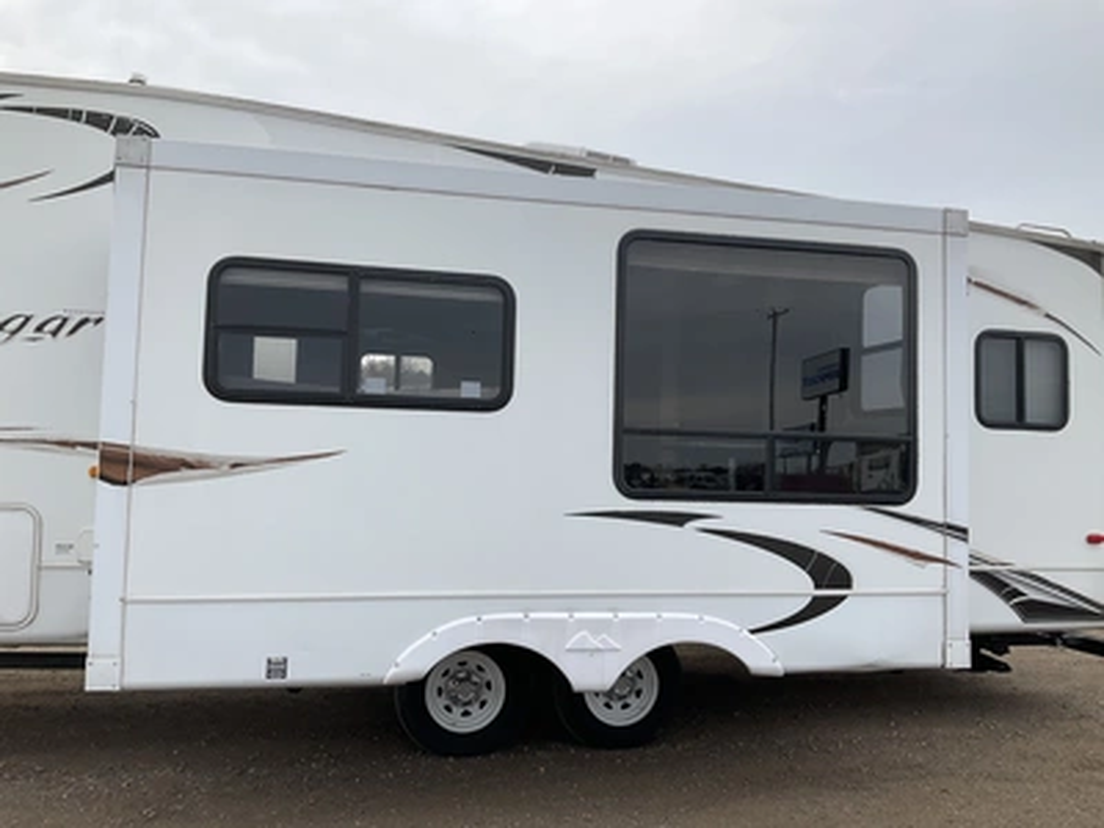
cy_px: 414
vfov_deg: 48.2
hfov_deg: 61.7
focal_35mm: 29
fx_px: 925
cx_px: 552
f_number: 1.8
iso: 25
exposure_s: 1/599
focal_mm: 3
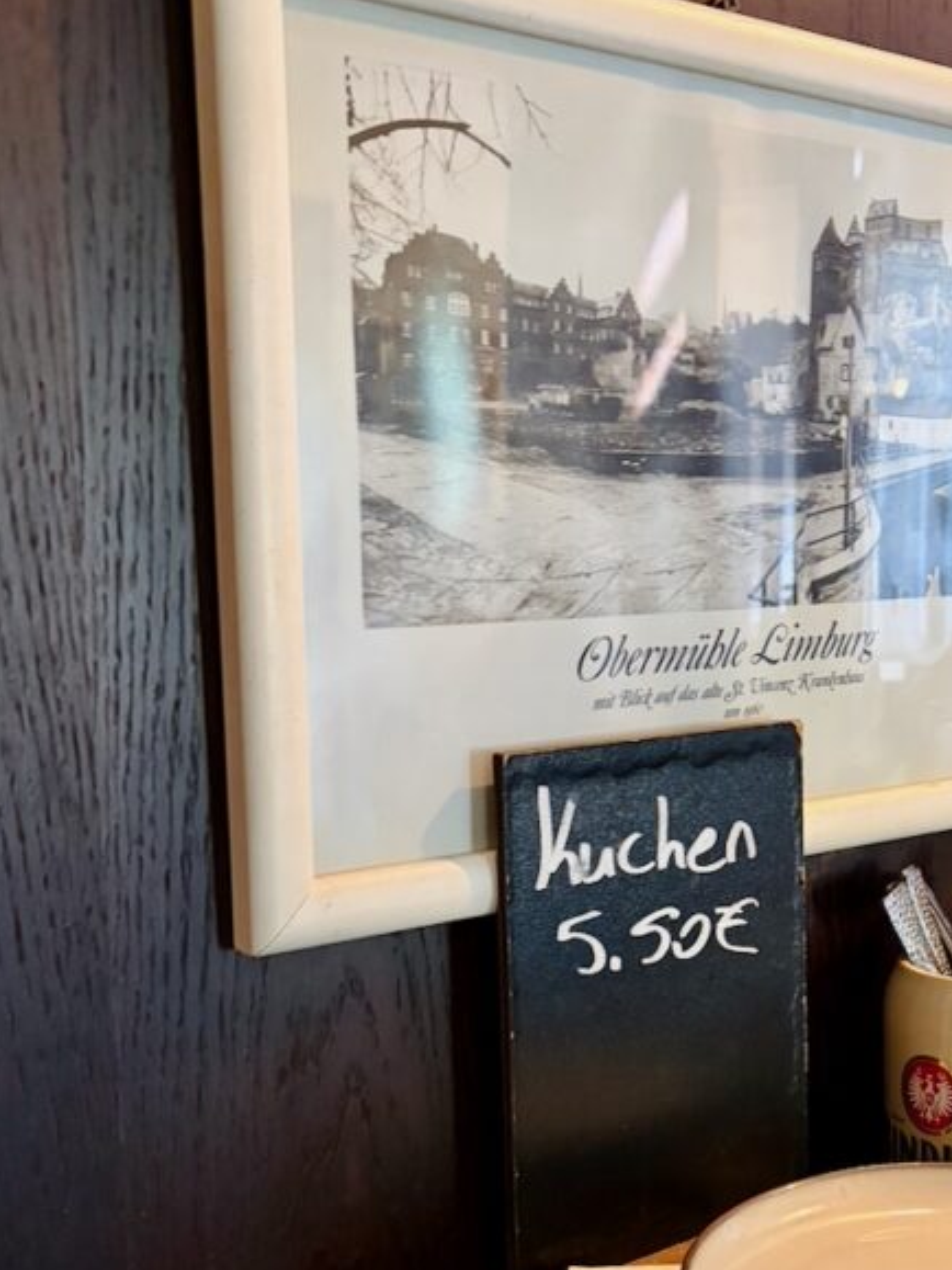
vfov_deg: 41.0
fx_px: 1687
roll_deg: -1.8
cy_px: 768
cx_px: 794
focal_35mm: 46
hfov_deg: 30.5
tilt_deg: -9.3
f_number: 1.6
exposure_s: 1/33
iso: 400
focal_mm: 5.96
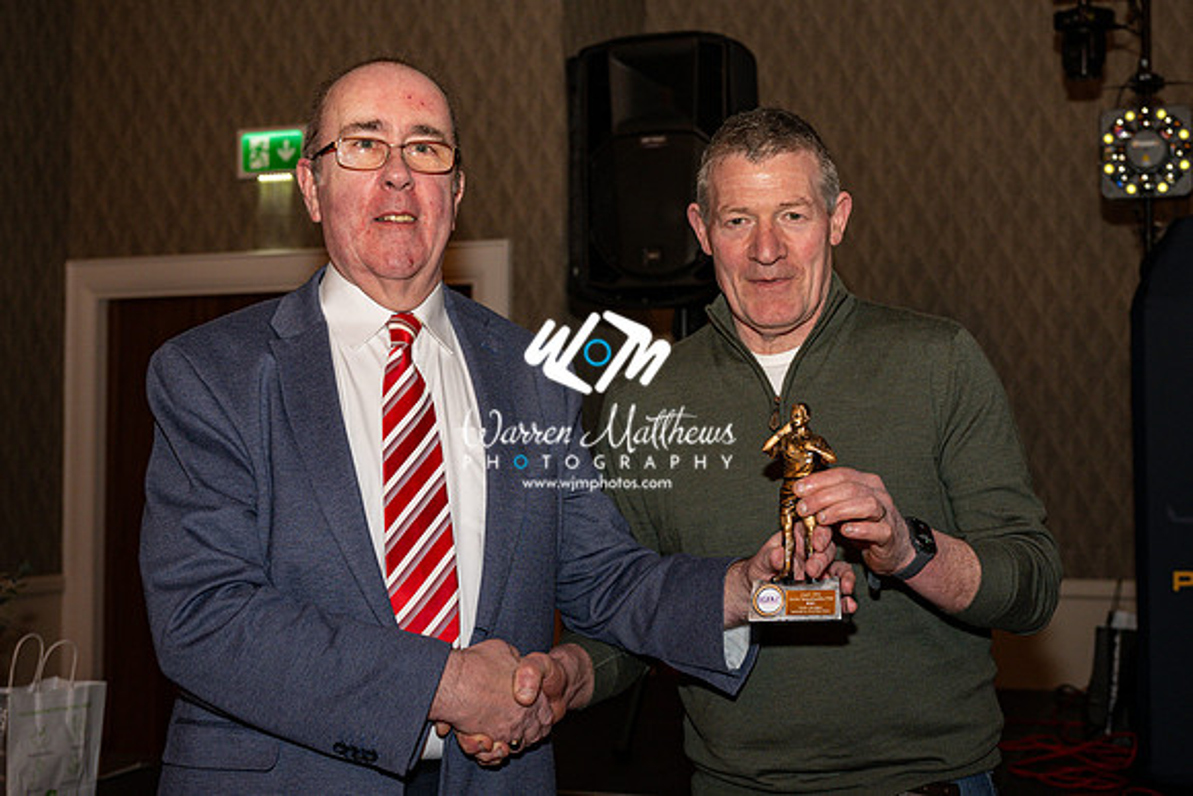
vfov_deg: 27.7
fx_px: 1611
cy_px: 411
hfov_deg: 40.4
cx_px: 722
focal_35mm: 49
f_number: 3.5
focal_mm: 35
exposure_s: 1/125
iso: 500
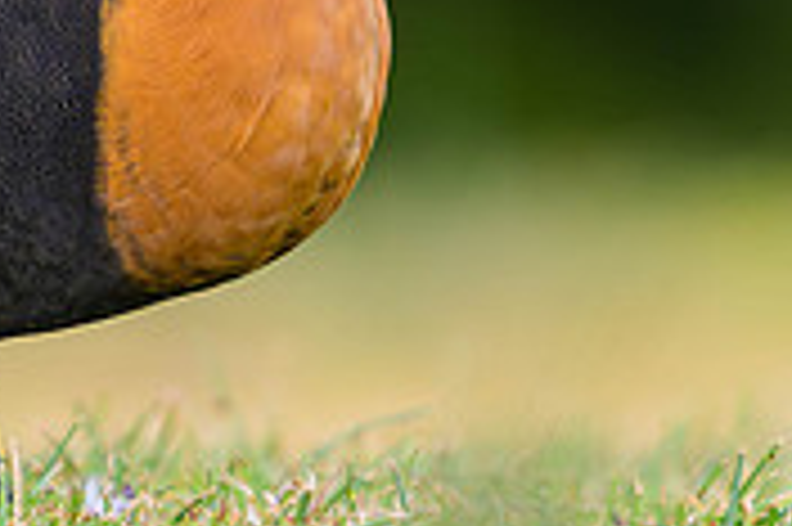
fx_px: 63871
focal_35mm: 2906
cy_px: 69
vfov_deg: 0.5
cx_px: -5
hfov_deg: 0.7
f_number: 2.8
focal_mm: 400
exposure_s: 1/320
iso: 250
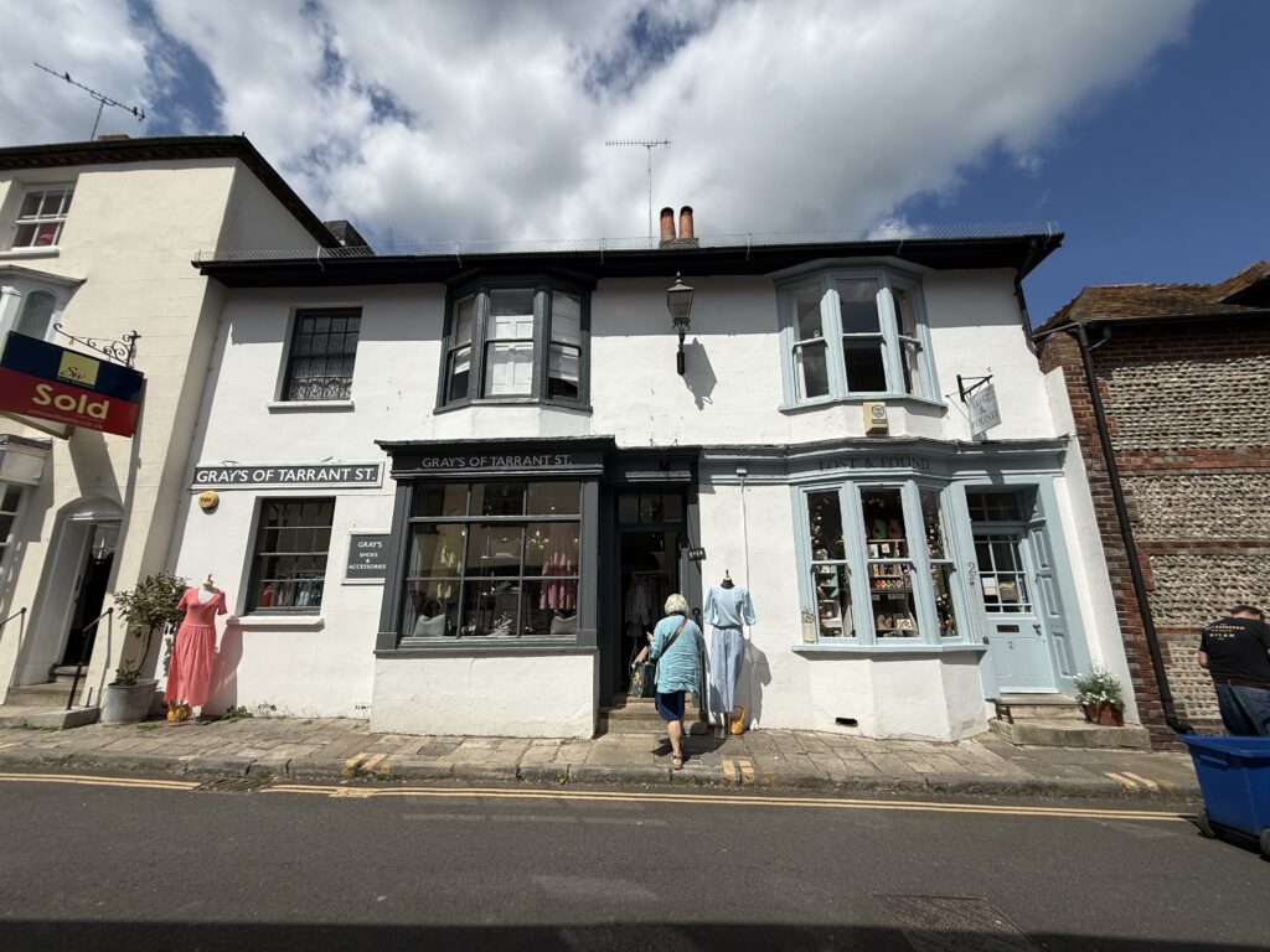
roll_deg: +0.6
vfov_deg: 85.7
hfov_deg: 102.1
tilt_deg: +15.2
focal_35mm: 14
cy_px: 476
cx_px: 635
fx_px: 514
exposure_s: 1/6173
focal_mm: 2.22
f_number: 2.2
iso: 64
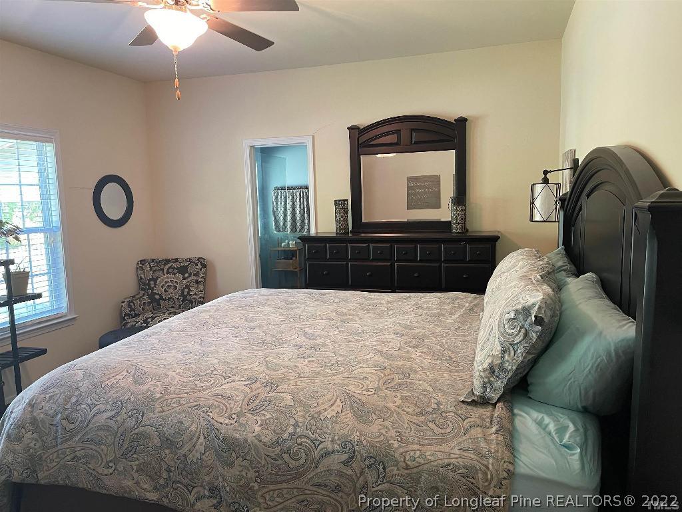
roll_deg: +1.4
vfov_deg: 53.1
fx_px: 512
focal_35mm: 26
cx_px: 341
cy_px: 256
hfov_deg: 67.3
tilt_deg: -7.6
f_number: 1.6
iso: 200
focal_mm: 5.1
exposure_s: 1/60
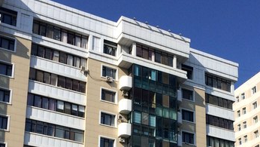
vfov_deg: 15.6
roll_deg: +0.5
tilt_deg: +16.8
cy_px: 201
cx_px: 185
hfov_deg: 28.6
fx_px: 504
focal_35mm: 73
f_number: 2.2
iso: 32
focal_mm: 4.15
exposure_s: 1/2740
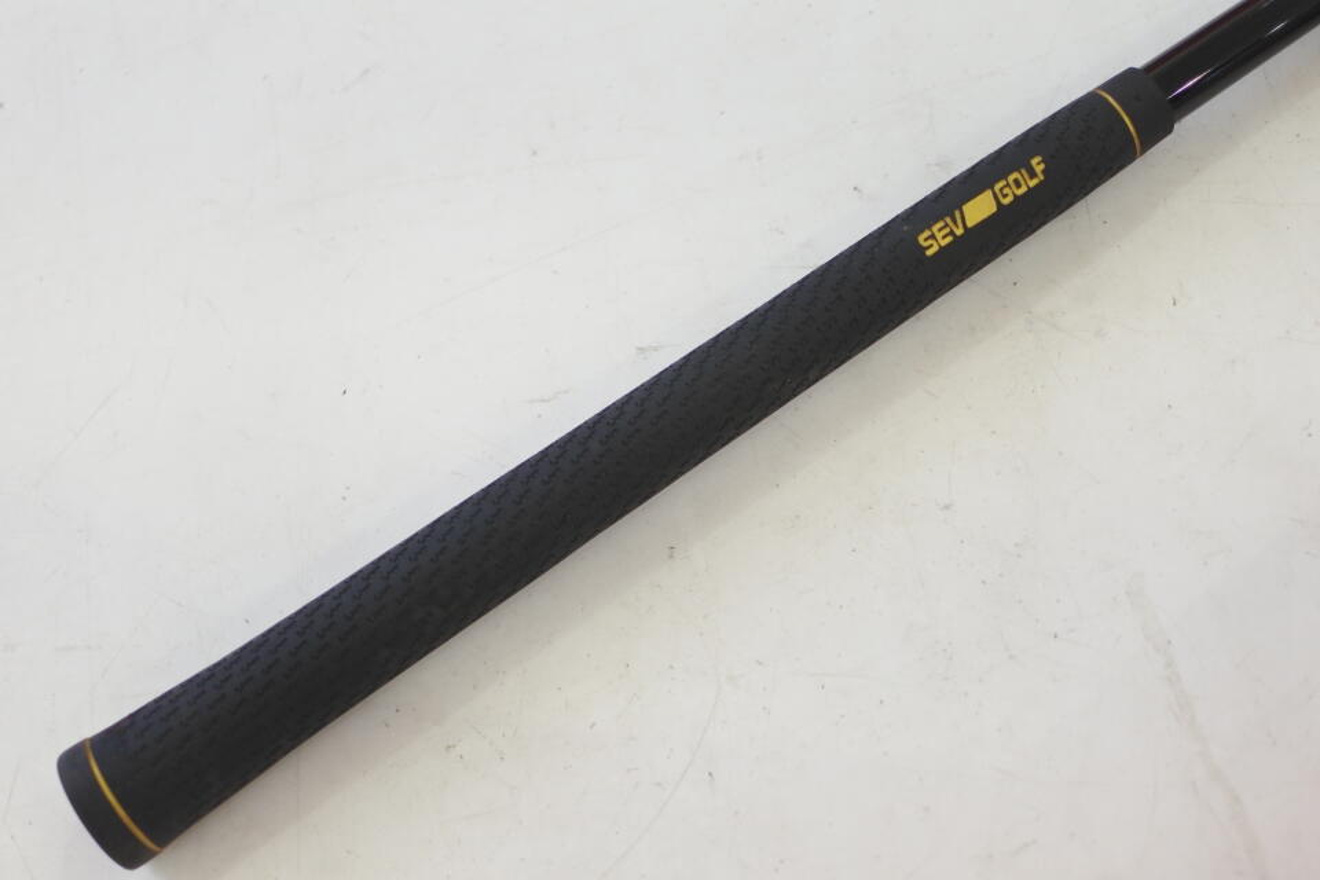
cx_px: 660
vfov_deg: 27.5
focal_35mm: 49
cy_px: 440
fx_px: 1797
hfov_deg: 40.3
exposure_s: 1/250
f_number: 1.8
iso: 400
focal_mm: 18.5
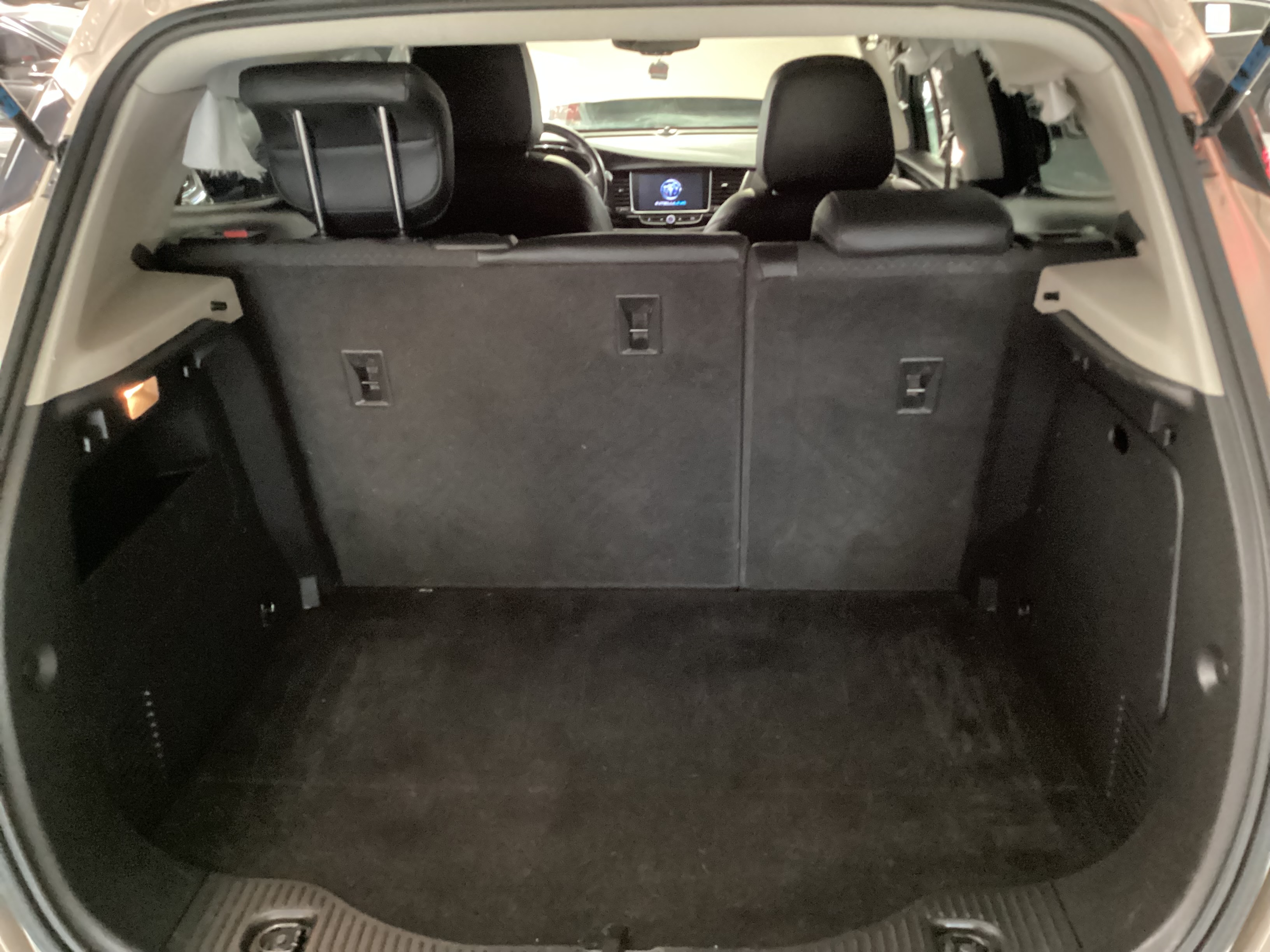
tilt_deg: -24.3
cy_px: 476
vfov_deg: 45.4
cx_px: 635
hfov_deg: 58.4
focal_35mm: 31
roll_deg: +0.9
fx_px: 1137
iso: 800
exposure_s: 1/15
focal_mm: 3.3
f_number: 2.4
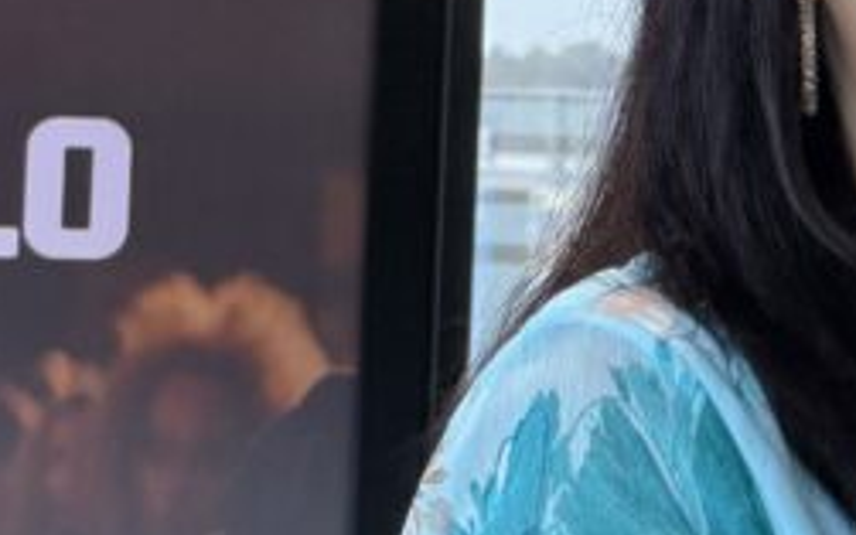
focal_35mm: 433
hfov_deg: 4.9
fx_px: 10104
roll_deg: -1.7
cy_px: 440
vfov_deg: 3.0
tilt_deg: -1.3
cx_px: 416
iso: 320
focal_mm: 16.89
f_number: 2.8
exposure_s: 1/120
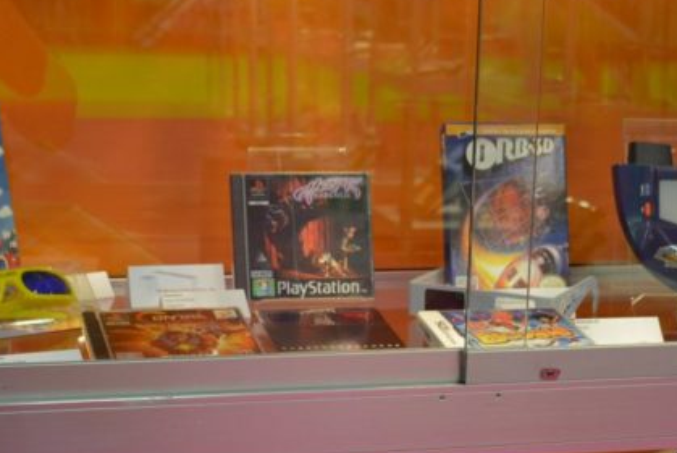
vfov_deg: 16.1
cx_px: 401
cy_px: 399
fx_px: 1585
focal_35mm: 84
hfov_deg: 24.1
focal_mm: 23
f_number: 3.8
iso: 1100
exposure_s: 1/30
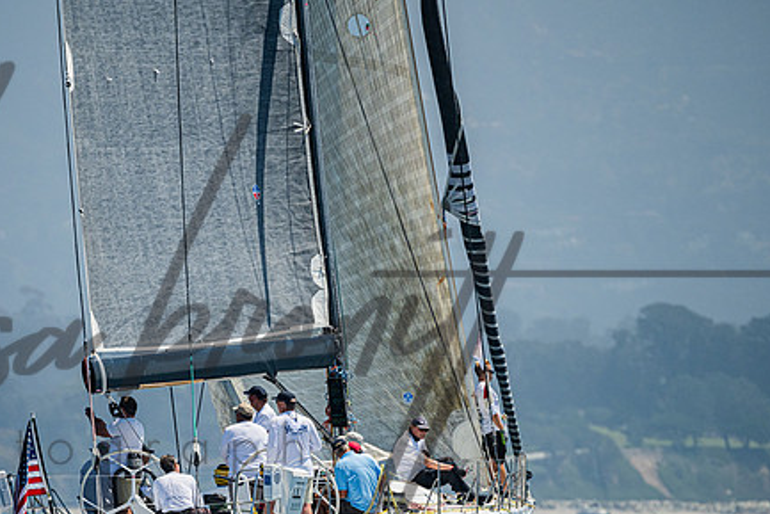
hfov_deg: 3.1
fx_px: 14228
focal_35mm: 665
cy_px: 399
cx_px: 269
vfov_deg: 2.1
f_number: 5.6
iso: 400
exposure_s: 1/4000
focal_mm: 400
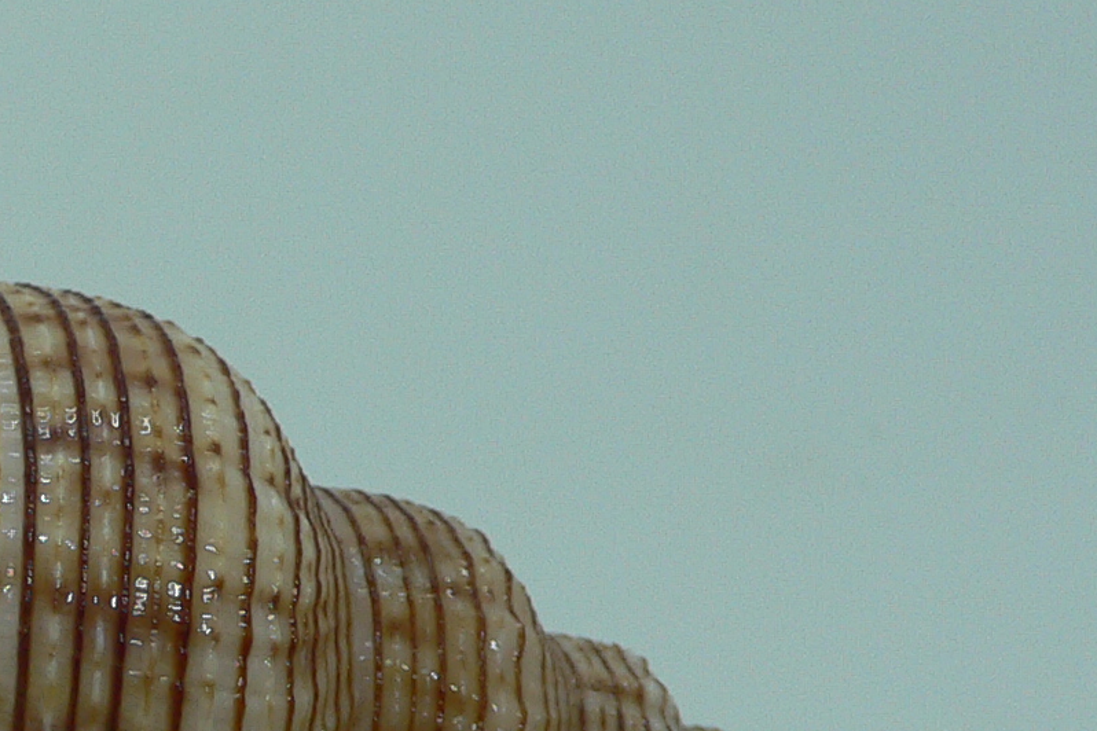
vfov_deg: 14.6
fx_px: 2803
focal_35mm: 92
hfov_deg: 21.3
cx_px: -27
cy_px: 746
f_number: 2.8
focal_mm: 4.6
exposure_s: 1/60
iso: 100
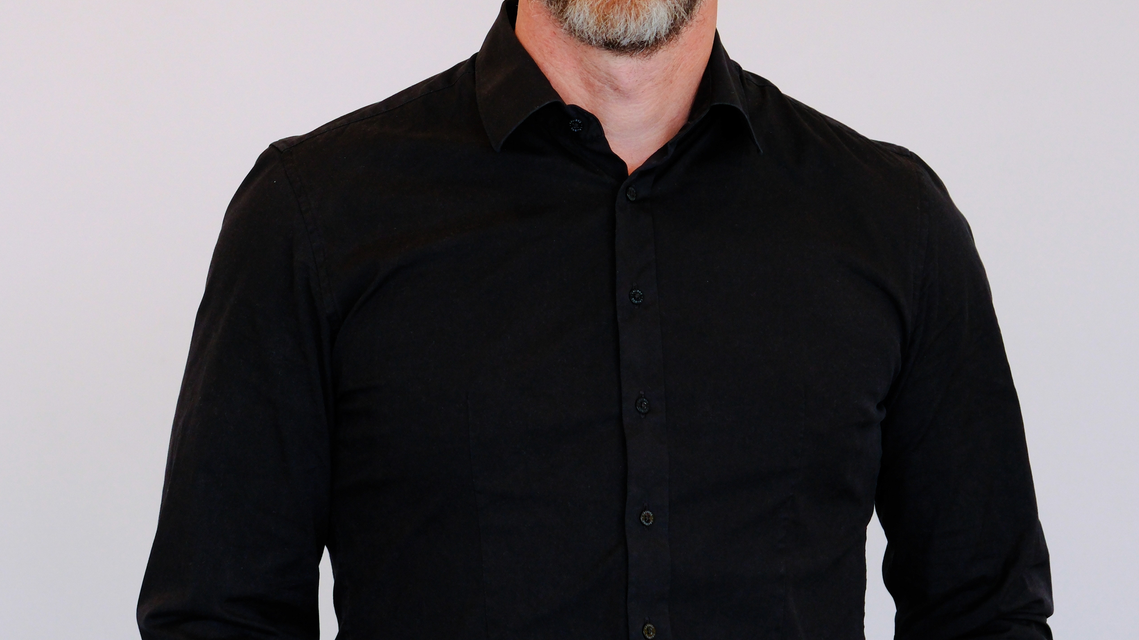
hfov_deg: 16.6
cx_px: 448
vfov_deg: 9.4
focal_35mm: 129
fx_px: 3896
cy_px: 81
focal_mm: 54.1
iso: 1250
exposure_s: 1/140
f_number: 4.5
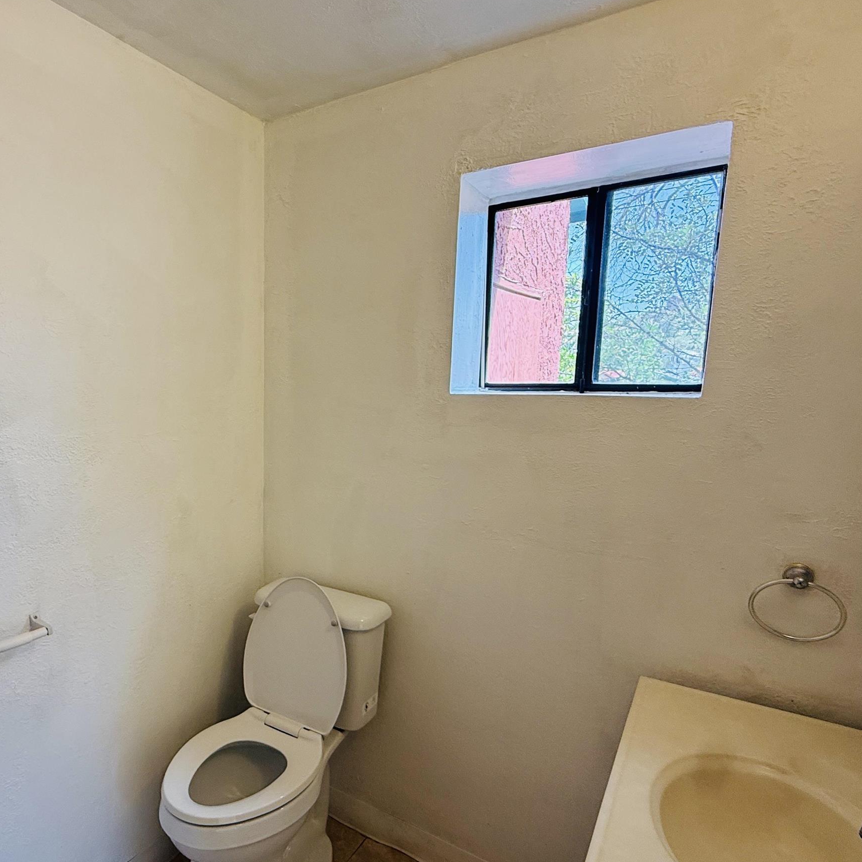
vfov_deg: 69.5
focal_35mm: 22
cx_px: 261
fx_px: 620
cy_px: 472
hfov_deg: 66.9
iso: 125
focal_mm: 2.22
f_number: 2.2
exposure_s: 1/120
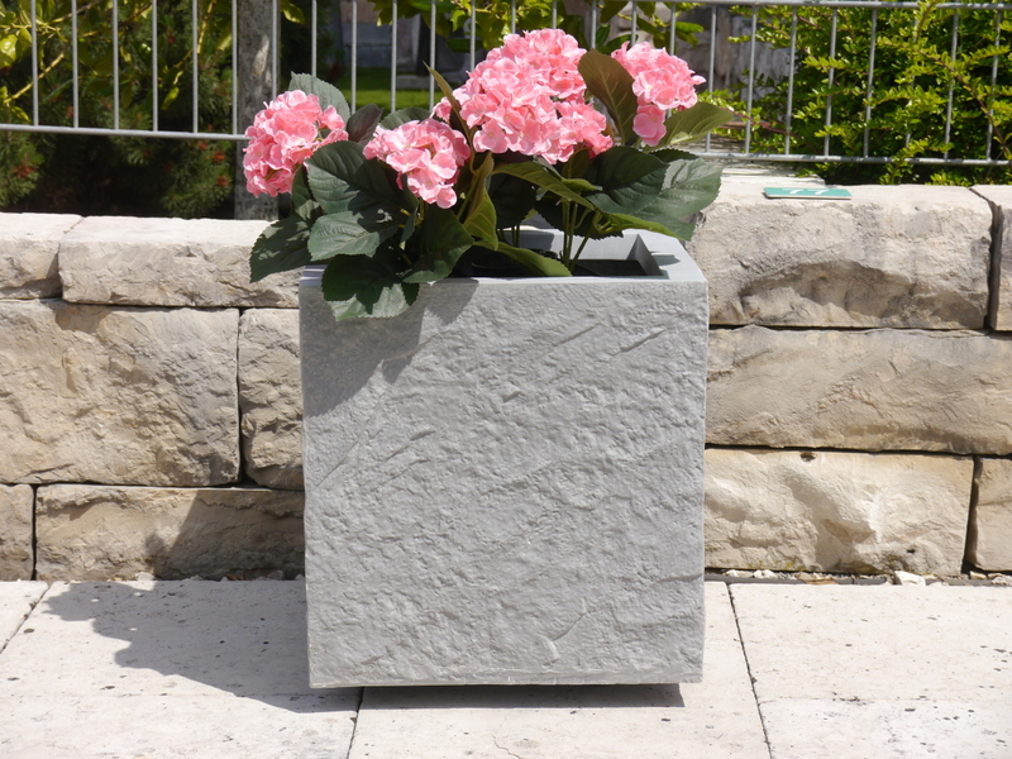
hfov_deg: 23.3
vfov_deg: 17.6
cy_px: 380
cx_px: 506
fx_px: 2456
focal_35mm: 84
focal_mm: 42
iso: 160
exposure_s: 1/320
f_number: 9
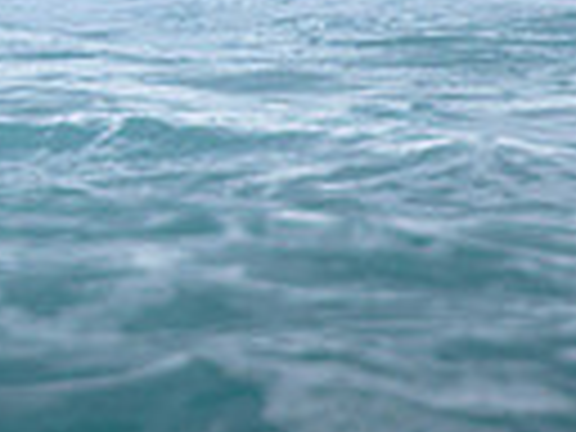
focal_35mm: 2390
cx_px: -685
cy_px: -461
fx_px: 39769
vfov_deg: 0.6
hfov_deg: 0.8
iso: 400
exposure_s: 1/2000
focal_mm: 400
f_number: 5.6
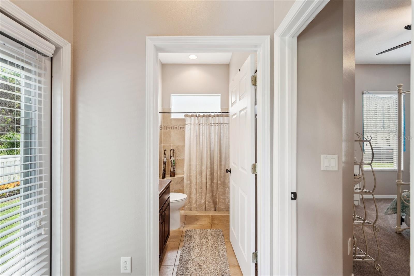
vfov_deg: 77.3
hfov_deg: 100.4
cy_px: 138
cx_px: 207
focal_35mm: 15
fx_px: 172
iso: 320
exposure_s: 1/8
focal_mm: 15
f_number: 7.1
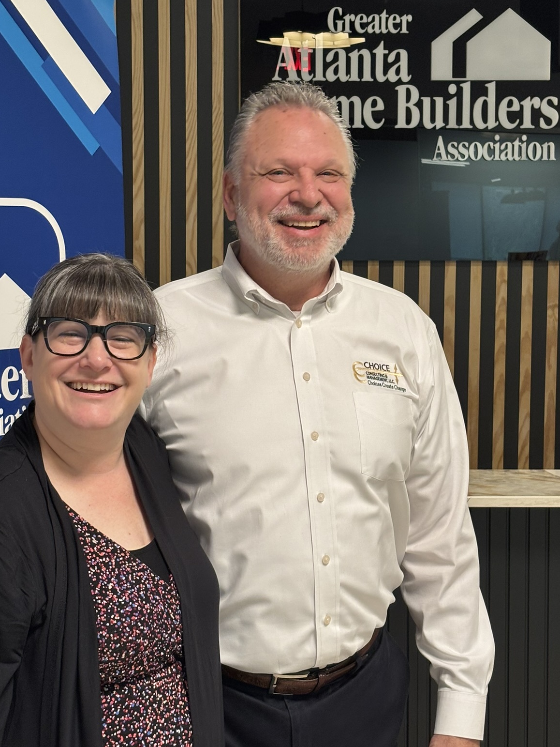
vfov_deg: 28.2
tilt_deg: -4.1
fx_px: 1488
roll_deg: -0.8
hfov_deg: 21.3
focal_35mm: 69
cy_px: 354
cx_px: 306
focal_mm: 5.96
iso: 100
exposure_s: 1/40
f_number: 1.6
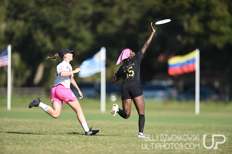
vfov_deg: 3.4
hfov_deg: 5.2
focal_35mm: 400
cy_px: 77
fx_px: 2576
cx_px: 116
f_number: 2.8
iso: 100
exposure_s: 1/1600
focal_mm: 400
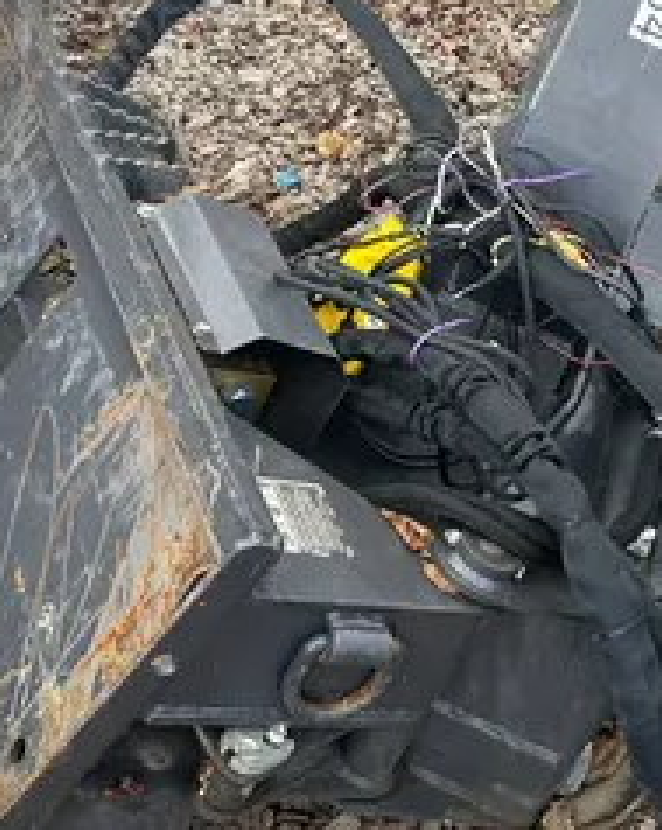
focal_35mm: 59
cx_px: 343
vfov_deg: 31.9
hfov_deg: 25.8
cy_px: 348
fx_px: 1448
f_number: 1.6
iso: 40
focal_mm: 5.1
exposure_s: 1/182
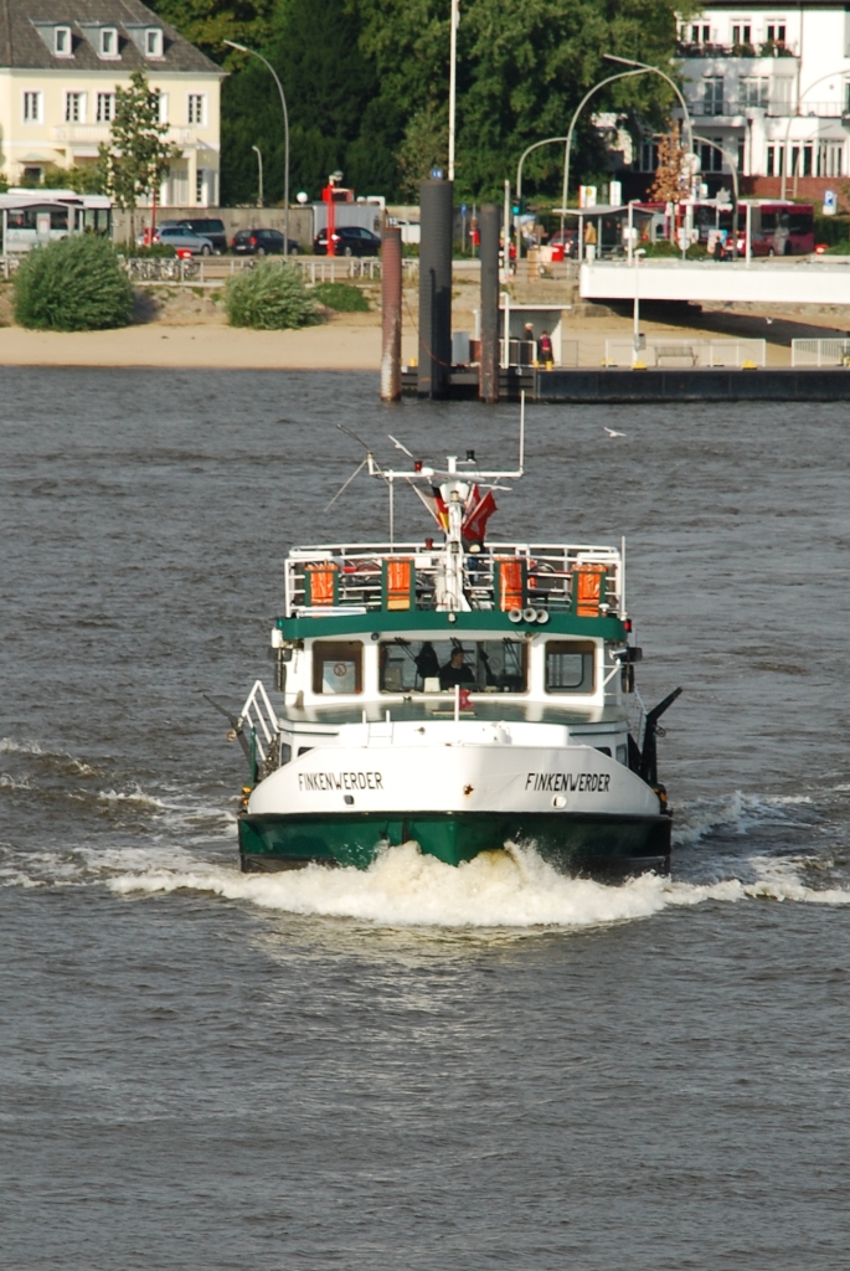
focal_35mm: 202
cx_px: 425
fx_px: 7154
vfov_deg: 10.1
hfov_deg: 6.8
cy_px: 636
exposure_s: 1/250
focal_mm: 135
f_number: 10
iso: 160
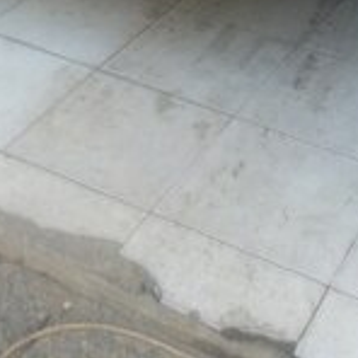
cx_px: 128
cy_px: -201
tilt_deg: -18.5
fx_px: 1006
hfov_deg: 20.1
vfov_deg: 17.8
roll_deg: +2.4
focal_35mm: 86
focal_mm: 4.15
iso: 32
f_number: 2.2
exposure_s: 1/189
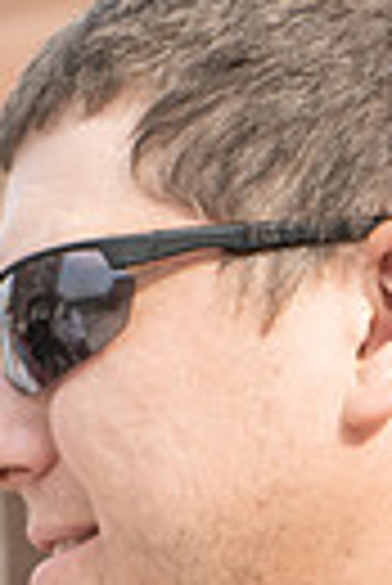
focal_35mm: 207
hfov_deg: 6.7
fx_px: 3372
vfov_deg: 9.7
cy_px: 860
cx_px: 234
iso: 100
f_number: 5
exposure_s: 1/200
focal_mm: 60
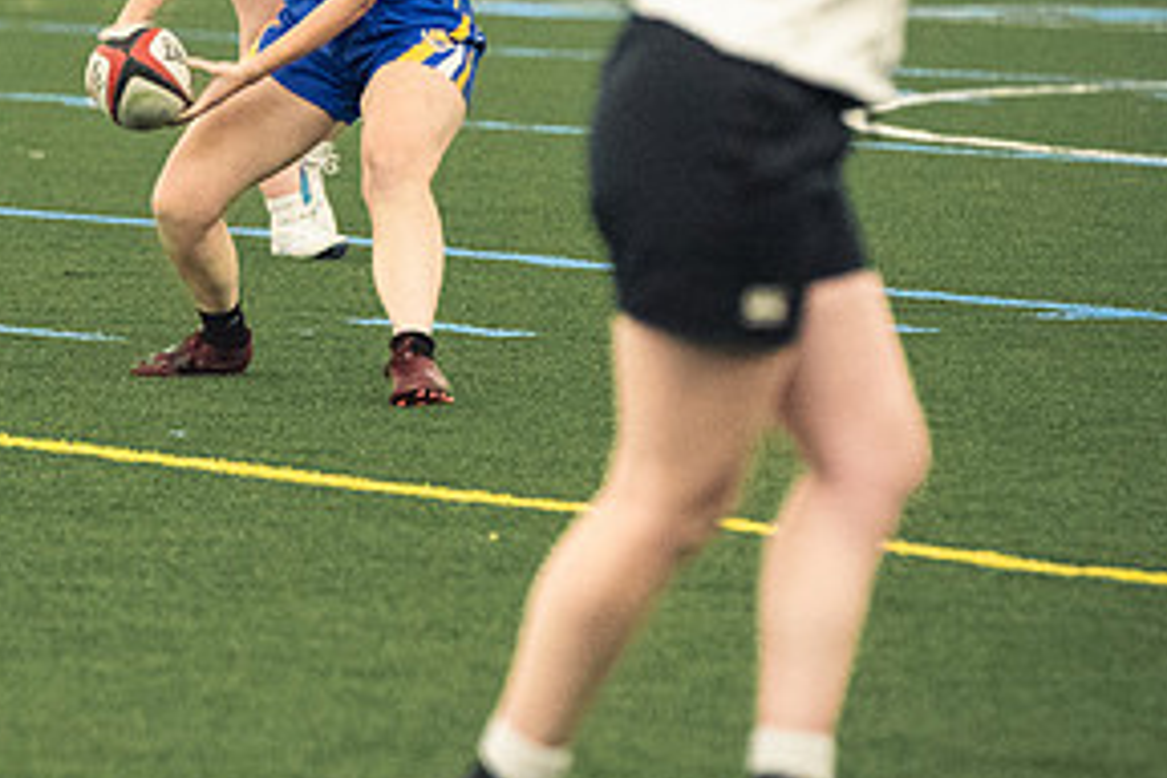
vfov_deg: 2.8
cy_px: 162
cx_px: 203
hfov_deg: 4.1
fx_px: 16110
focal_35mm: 497
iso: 10000
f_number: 2.8
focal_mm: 165
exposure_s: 1/500
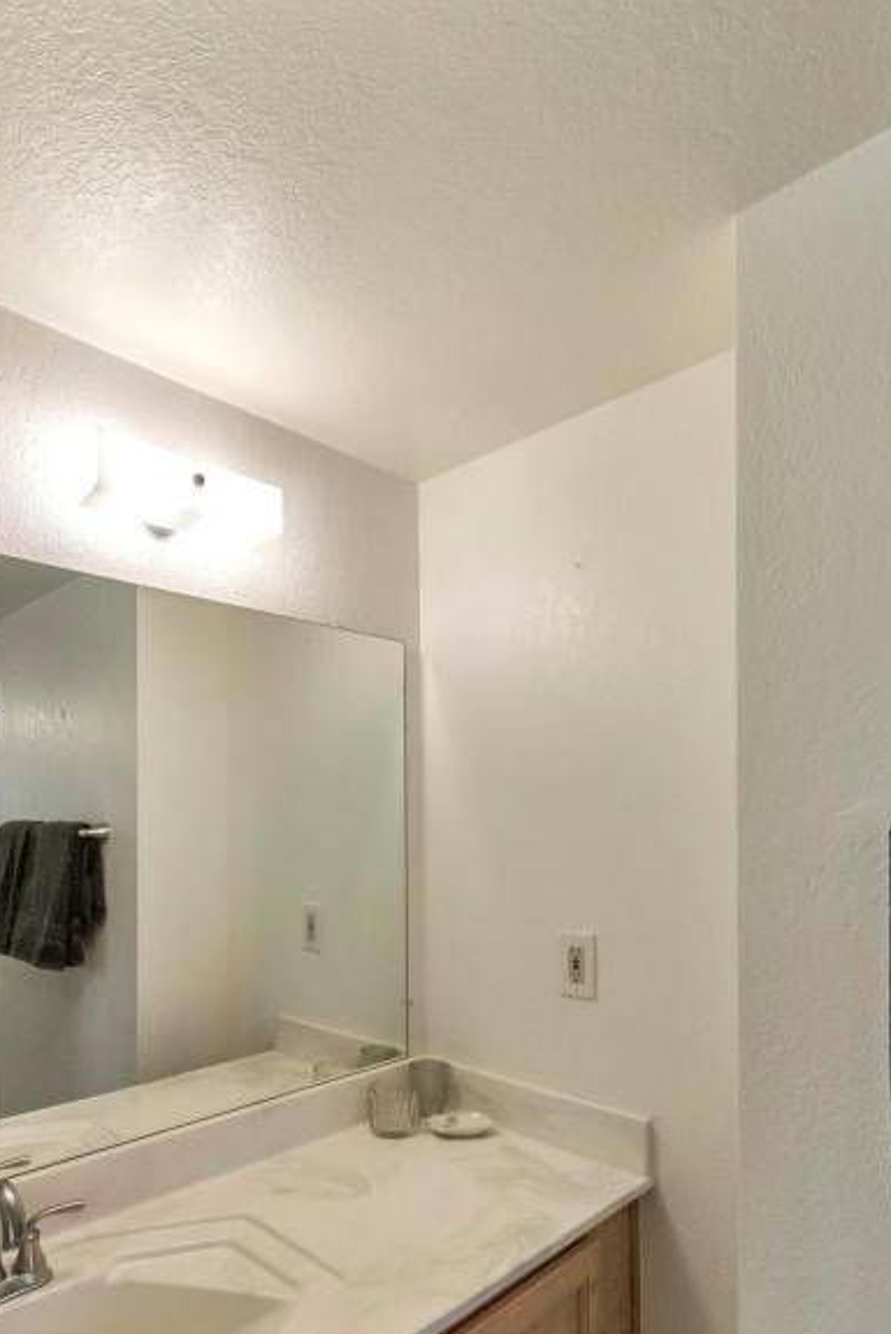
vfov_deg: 82.1
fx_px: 742
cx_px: 413
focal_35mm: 20
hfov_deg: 61.9
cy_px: 848
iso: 4000
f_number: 10
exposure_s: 1/400
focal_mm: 15
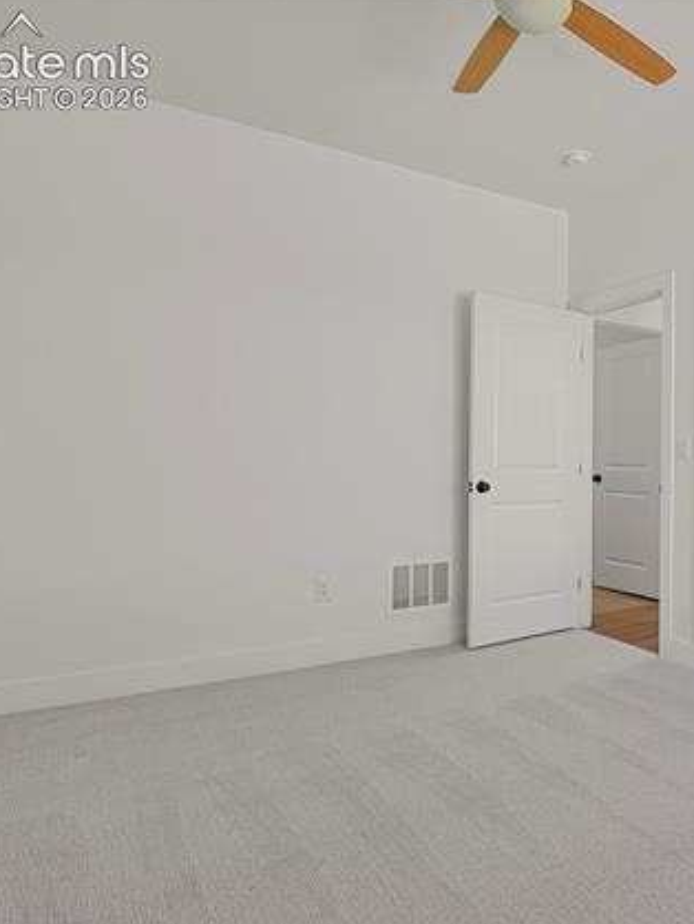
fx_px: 668
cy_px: 458
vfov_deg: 69.4
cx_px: 588
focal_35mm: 25
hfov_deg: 50.4
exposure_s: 1/2.5
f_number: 8
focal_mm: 17
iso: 250
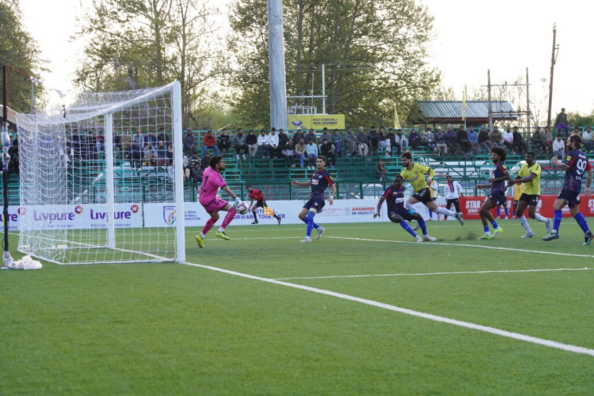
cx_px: 297
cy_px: 198
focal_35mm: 105
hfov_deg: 19.5
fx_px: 1733
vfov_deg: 13.0
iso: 1600
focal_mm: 105
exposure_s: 1/1600
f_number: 4
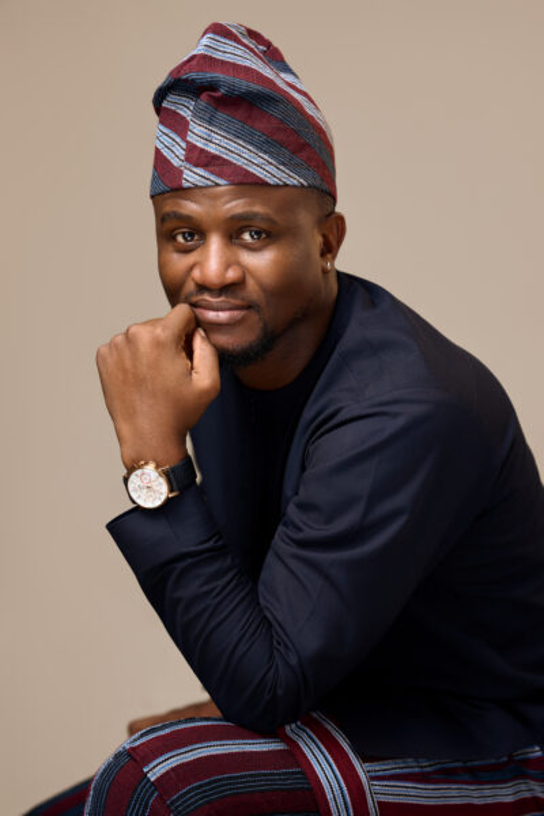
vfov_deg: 23.9
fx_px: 1927
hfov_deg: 16.1
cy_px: 408
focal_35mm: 85
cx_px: 272
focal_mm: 85
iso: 125
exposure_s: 1/200
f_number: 3.2
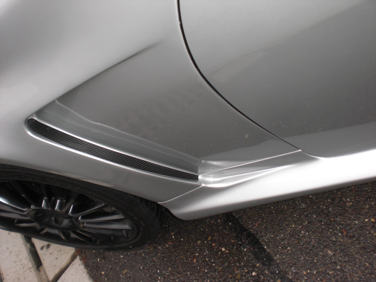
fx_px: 413
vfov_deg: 37.7
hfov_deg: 49.0
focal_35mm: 38
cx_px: 188
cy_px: 141
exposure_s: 1/160
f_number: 3.1
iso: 64
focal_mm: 6.3
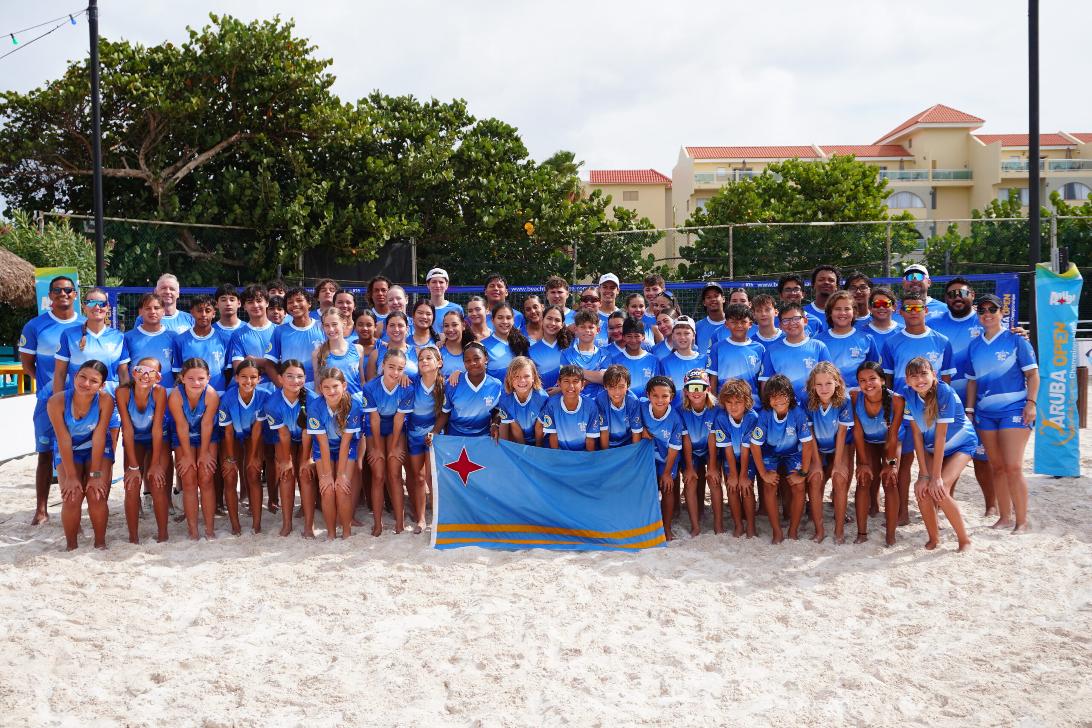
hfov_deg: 55.1
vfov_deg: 38.4
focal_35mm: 34
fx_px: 1046
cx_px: 546
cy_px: 364
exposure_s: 1/500
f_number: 5
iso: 100
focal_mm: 23
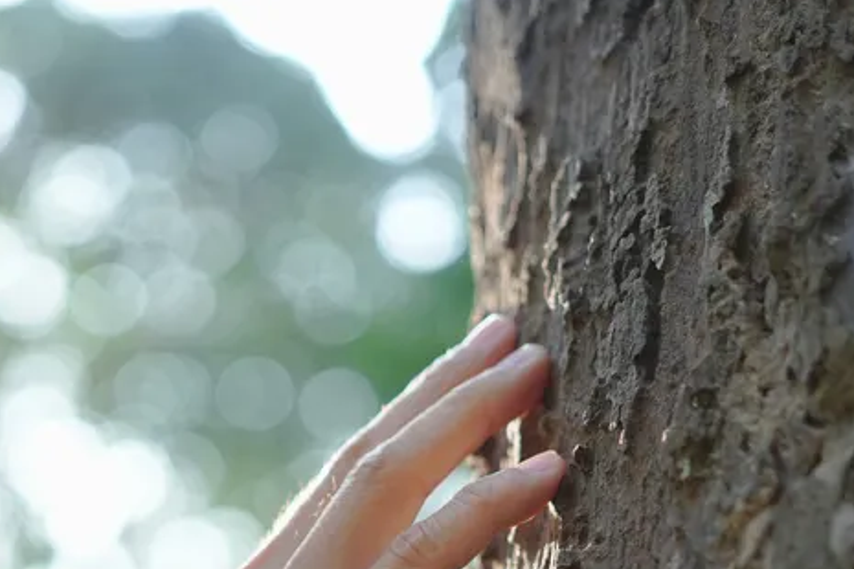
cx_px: 264
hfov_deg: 15.8
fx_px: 3060
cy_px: 725
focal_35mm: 129
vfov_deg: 10.4
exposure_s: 1/800
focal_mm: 50
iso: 1000
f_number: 2.5
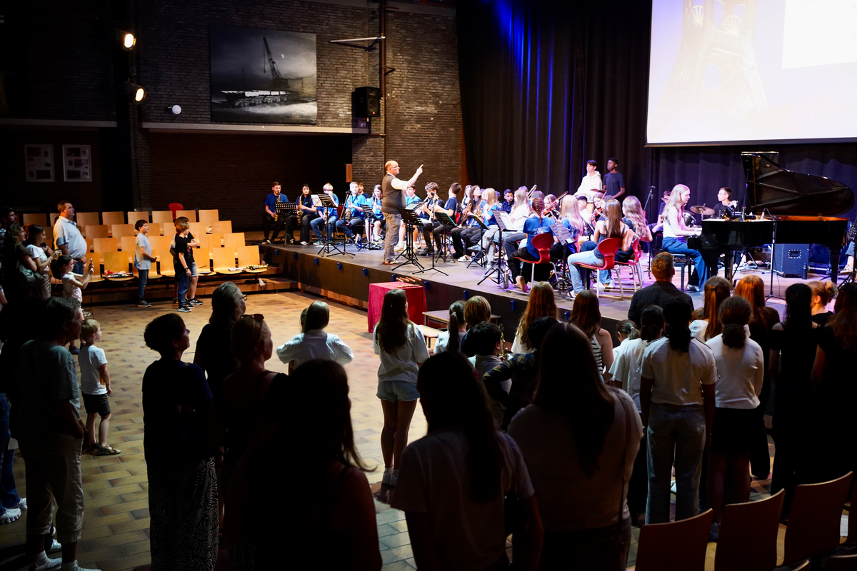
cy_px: 286
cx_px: 428
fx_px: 833
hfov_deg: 54.4
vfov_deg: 37.9
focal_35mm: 35
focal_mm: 35
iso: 3200
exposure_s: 1/50
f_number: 3.5
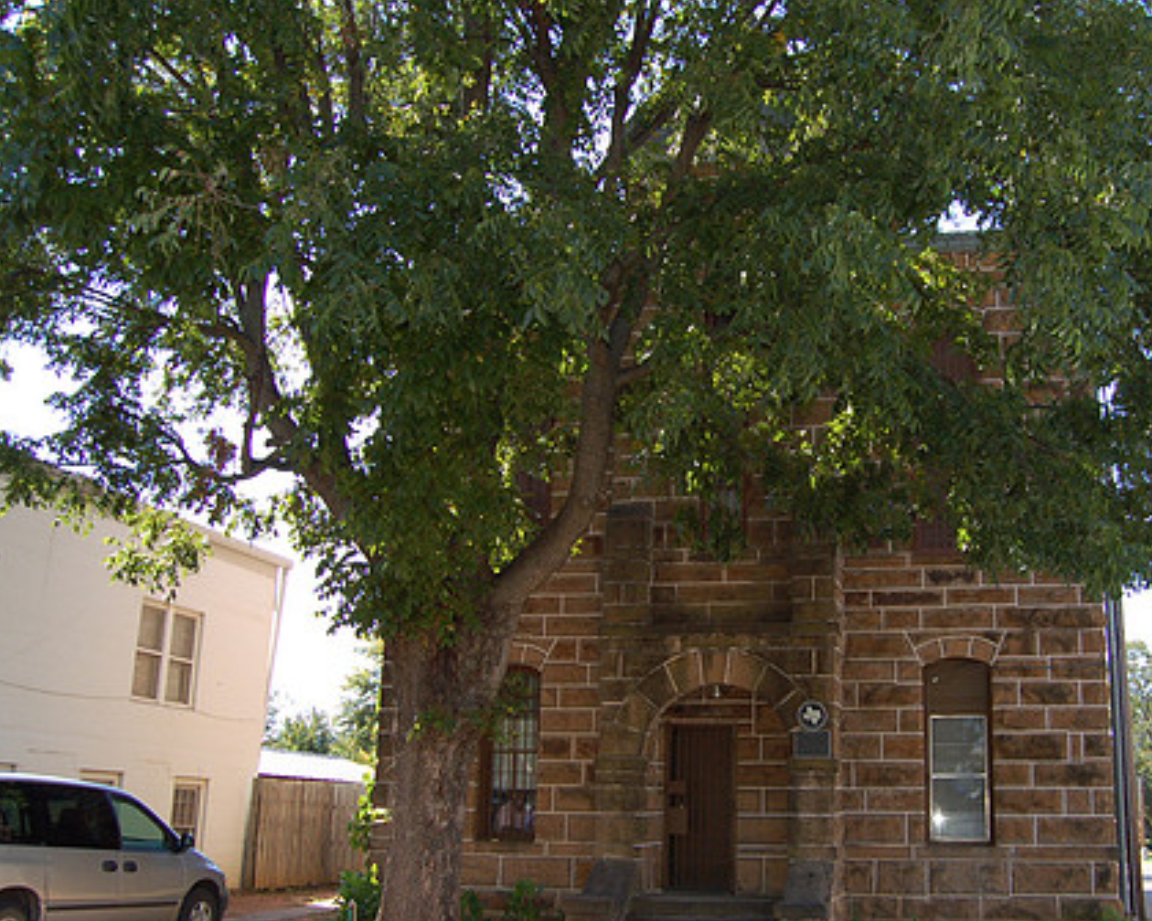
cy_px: 504
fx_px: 1193
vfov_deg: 42.2
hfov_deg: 50.8
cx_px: 749
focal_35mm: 35
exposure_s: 1/500
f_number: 4.5
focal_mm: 18
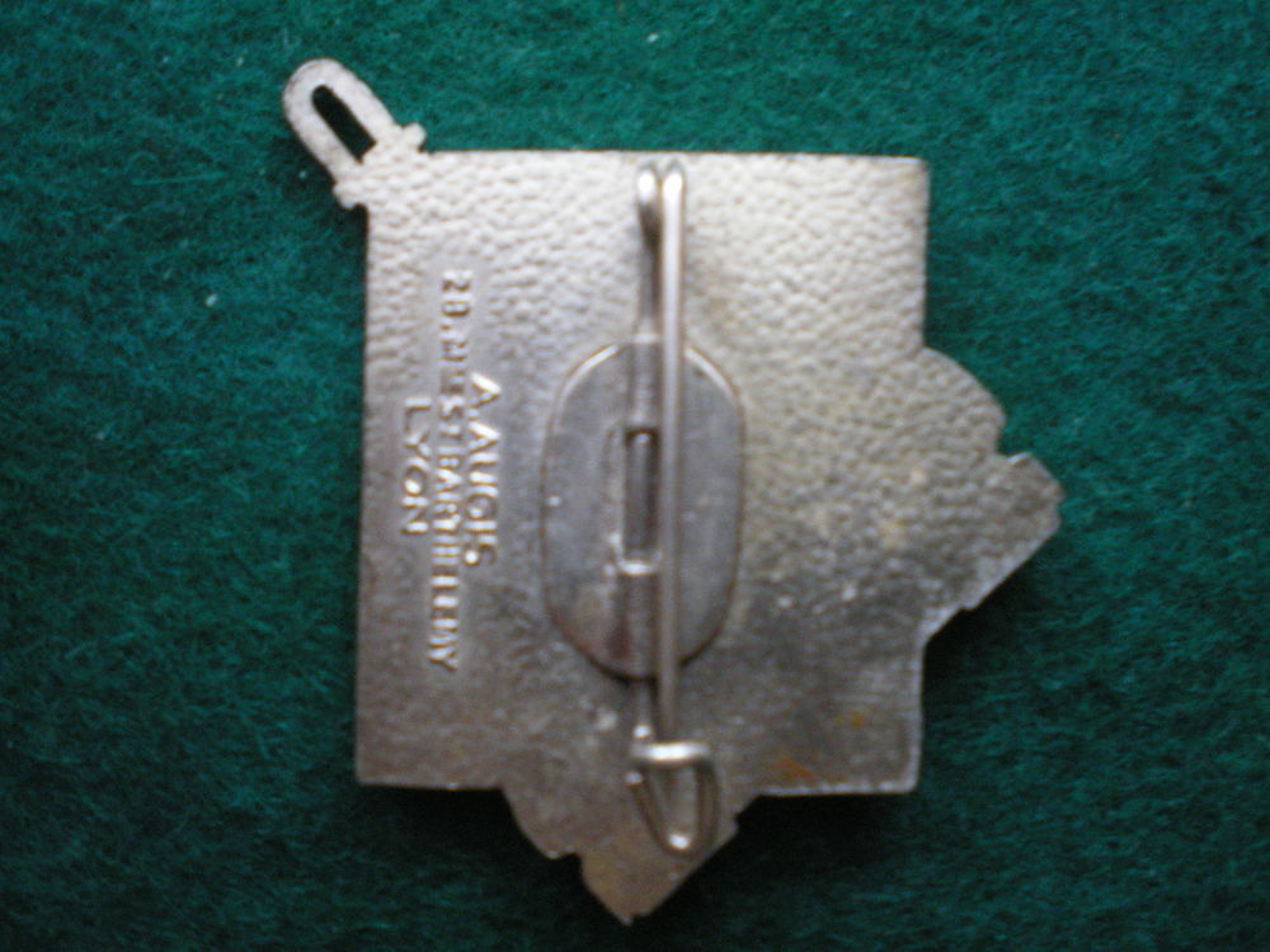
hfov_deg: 49.0
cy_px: 476
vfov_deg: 37.7
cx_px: 635
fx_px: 1394
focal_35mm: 38
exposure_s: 1/25
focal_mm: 6.3
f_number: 3.1
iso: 400
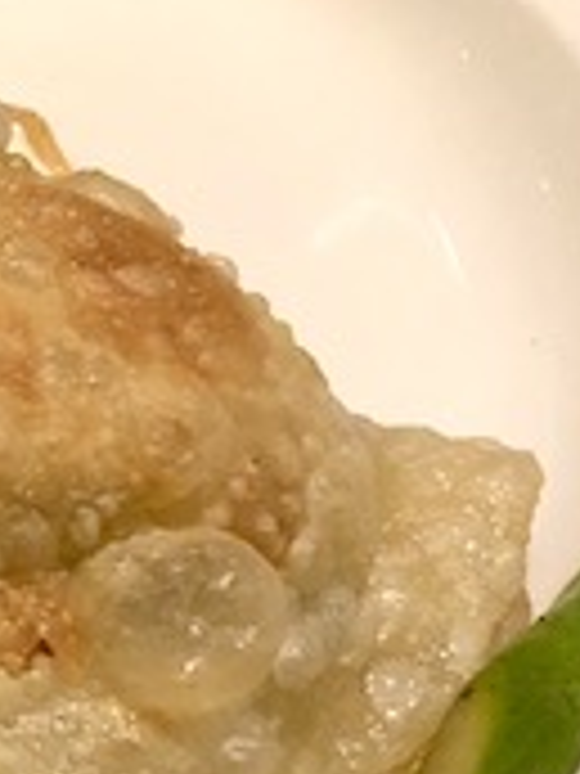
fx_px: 2904
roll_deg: +2.4
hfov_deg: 10.9
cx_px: -351
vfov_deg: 15.1
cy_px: 256
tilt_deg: -38.1
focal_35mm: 130
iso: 100
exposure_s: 1/6
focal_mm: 4
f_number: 1.8
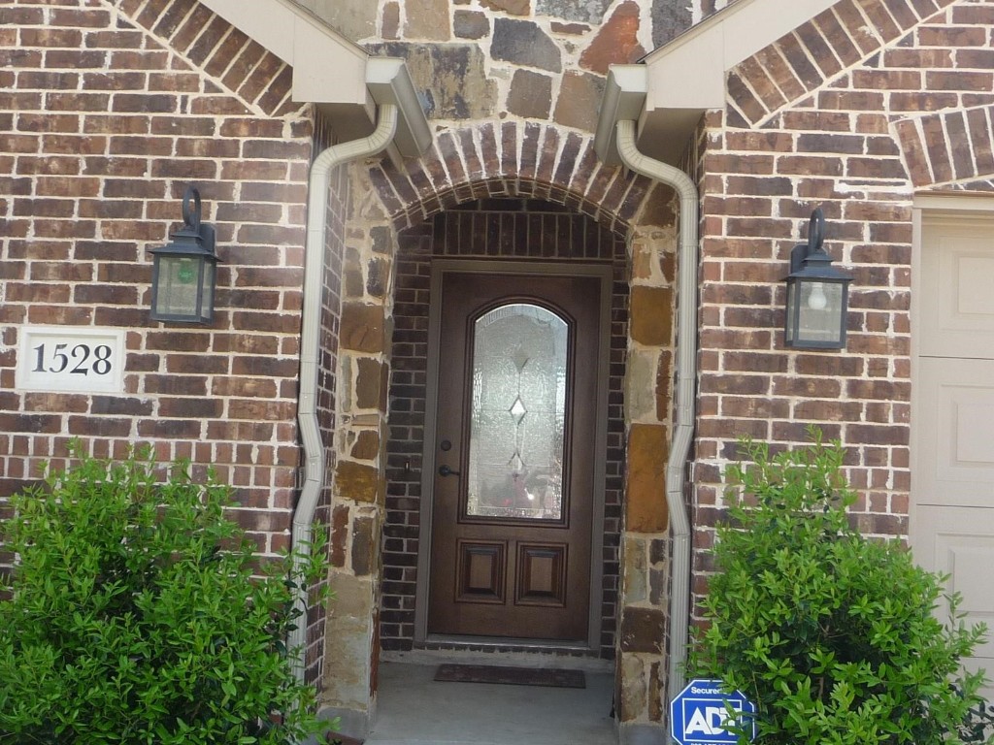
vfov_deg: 31.5
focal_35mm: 46
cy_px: 372
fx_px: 1321
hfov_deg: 41.2
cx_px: 497
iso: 100
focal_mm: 4.7
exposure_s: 1/250
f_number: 3.3
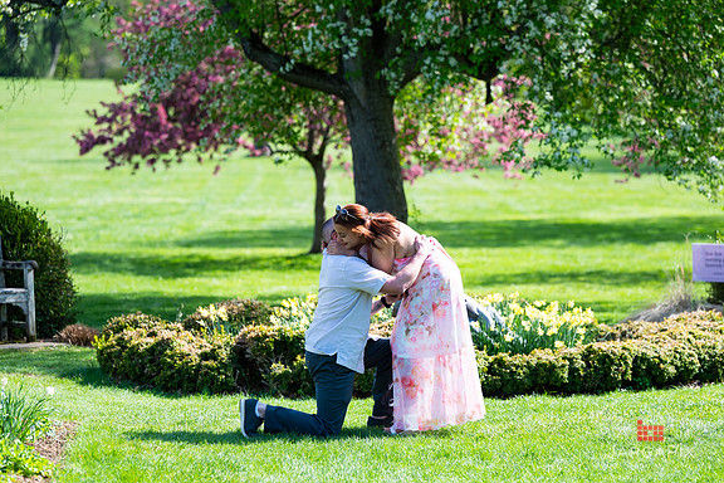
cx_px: 388
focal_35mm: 150
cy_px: 198
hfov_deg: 13.7
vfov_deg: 9.1
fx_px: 3016
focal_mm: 125
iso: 200
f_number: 3.2
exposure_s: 1/2000
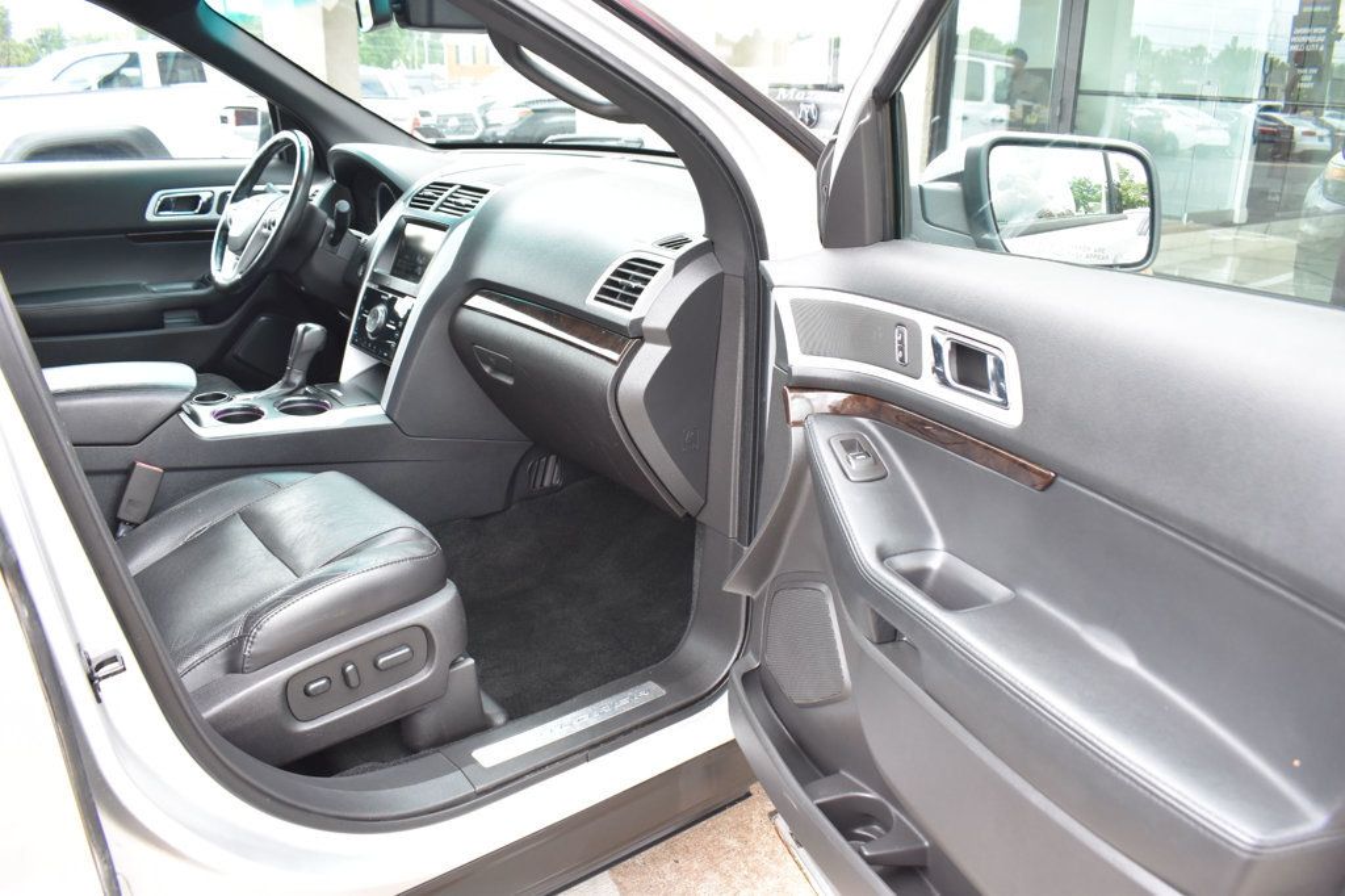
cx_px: 672
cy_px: 448
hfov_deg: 67.4
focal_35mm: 27
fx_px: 1008
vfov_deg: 47.9
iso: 720
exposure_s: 1/125
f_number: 5.6
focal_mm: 18
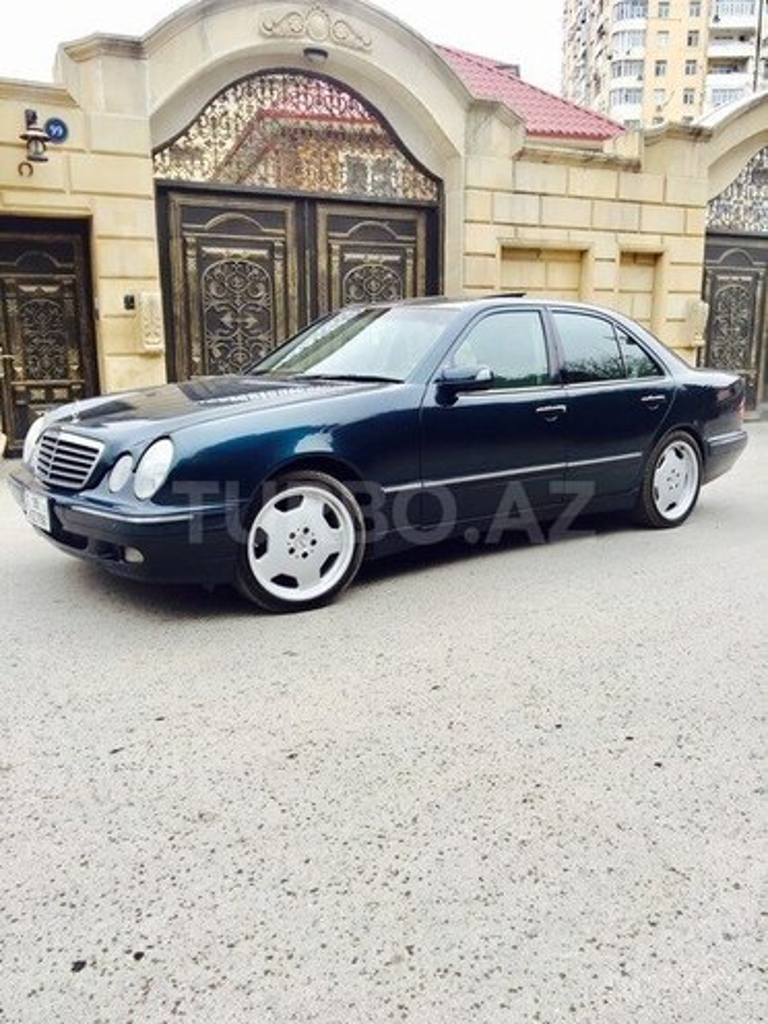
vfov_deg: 61.7
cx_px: 384
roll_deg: +0.4
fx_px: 858
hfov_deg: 48.2
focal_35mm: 29
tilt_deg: -11.1
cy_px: 512
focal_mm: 4.15
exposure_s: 1/100
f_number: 2.2
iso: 32
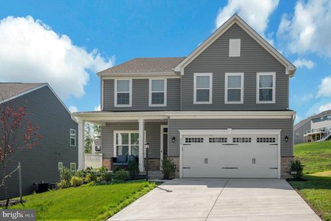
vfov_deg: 43.6
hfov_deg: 61.9
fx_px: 276
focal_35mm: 30
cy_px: 110
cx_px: 166
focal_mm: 30
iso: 100
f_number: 7.1
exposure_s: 1/400
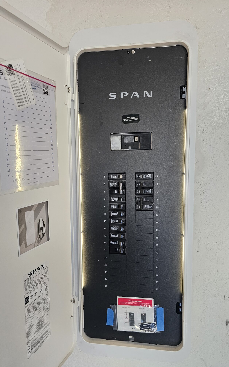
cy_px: 186
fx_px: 250
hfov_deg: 49.2
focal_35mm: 25
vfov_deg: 72.5
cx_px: 108
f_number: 1.7
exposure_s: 1/240
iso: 320
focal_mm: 6.3
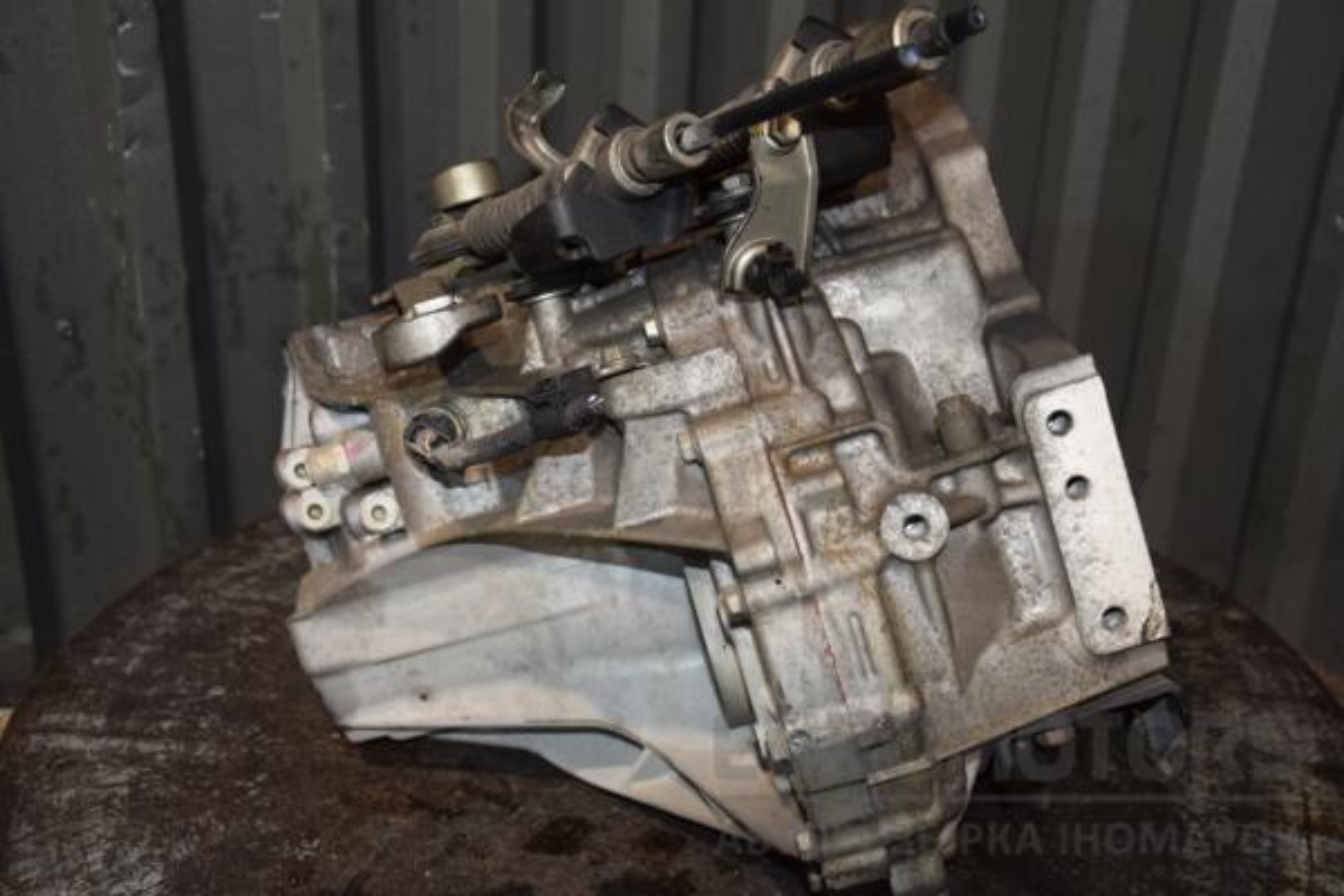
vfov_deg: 31.9
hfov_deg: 46.4
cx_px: 672
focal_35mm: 42
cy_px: 448
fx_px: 1568
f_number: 5
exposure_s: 1/60
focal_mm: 28
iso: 800
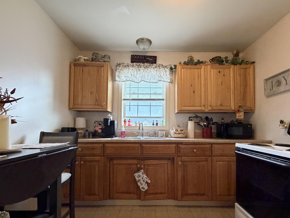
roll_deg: -0.3
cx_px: 153
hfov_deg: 87.7
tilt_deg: +2.4
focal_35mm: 18
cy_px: 124
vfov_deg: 71.3
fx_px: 151
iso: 500
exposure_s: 1/60
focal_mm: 2.22
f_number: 2.2
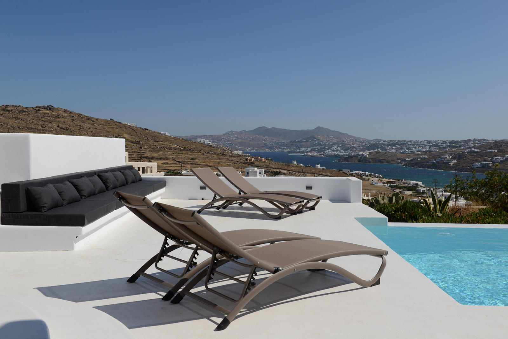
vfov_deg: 38.9
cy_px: 170
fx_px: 480
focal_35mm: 34
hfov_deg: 55.8
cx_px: 254
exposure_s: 1/400
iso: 100
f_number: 10
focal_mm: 34
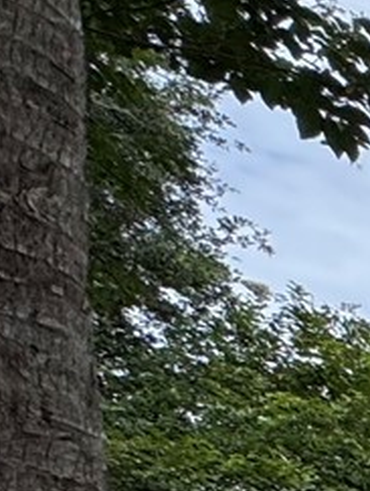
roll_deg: +1.4
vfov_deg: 17.8
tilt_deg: +0.8
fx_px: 1308
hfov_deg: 8.1
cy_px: 841
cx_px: 1492
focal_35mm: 92
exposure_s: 1/1370
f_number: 2.2
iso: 50
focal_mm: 2.22
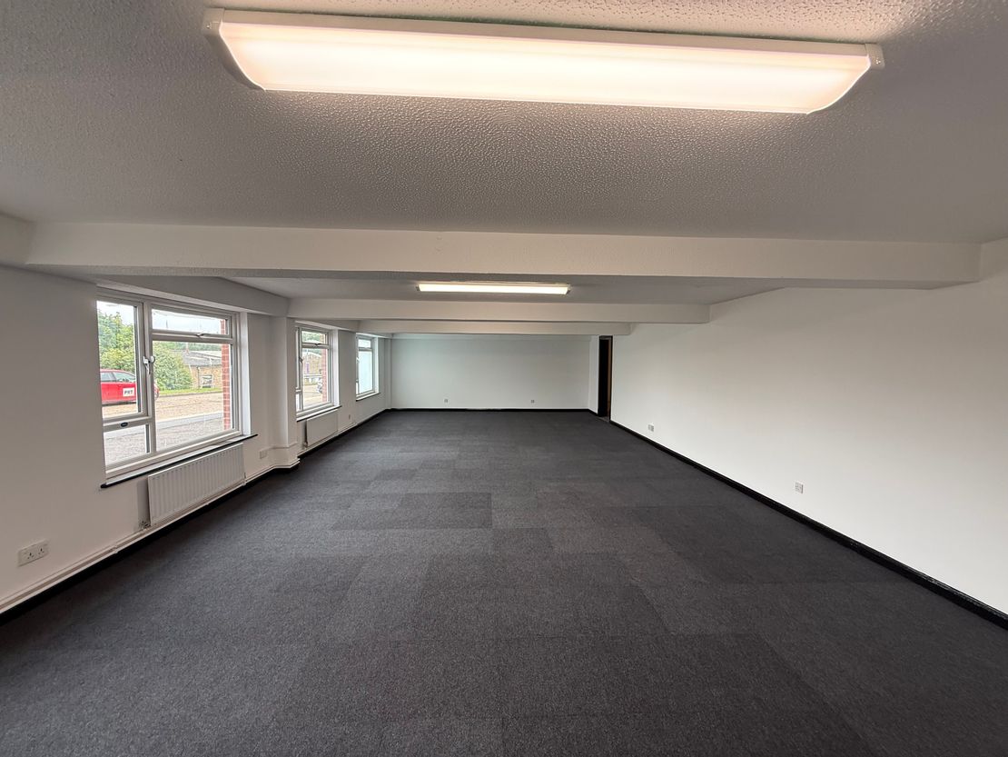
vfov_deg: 85.7
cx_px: 504
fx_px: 408
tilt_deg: -1.3
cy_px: 378
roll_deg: -0.9
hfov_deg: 102.1
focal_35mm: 14
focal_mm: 2.22
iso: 80
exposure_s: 1/99
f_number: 2.2
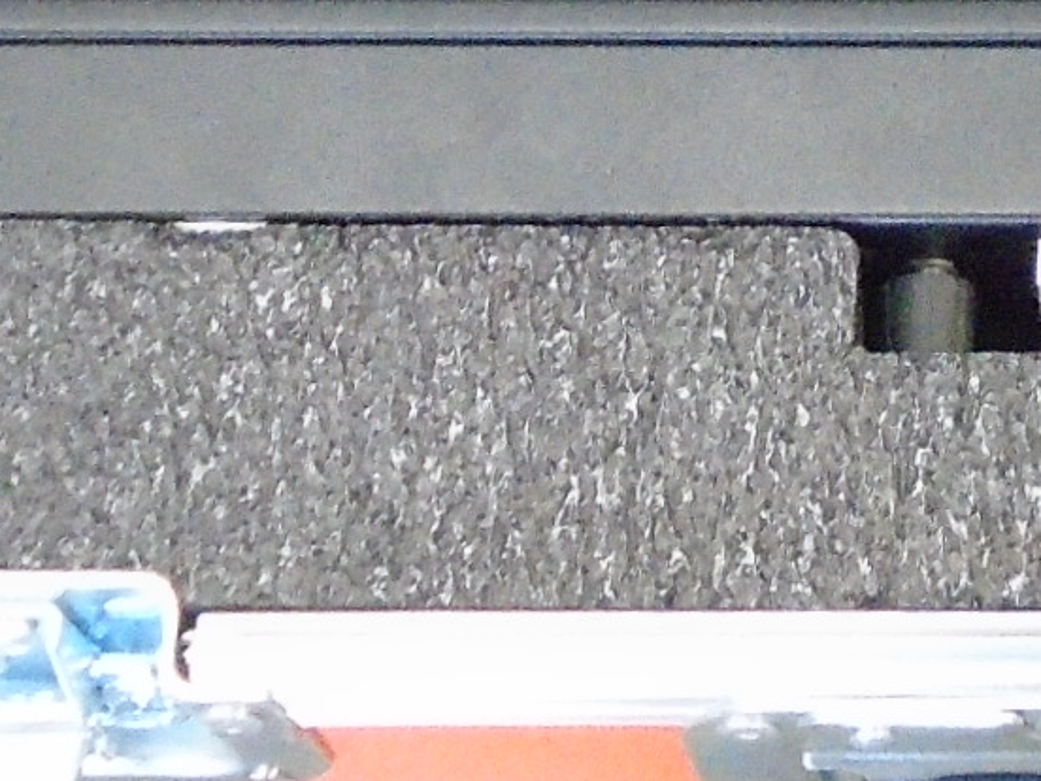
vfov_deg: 11.1
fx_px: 3669
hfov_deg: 15.5
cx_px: 1301
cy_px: -743
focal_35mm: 122
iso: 800
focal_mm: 4.6
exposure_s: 1/15
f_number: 3.2
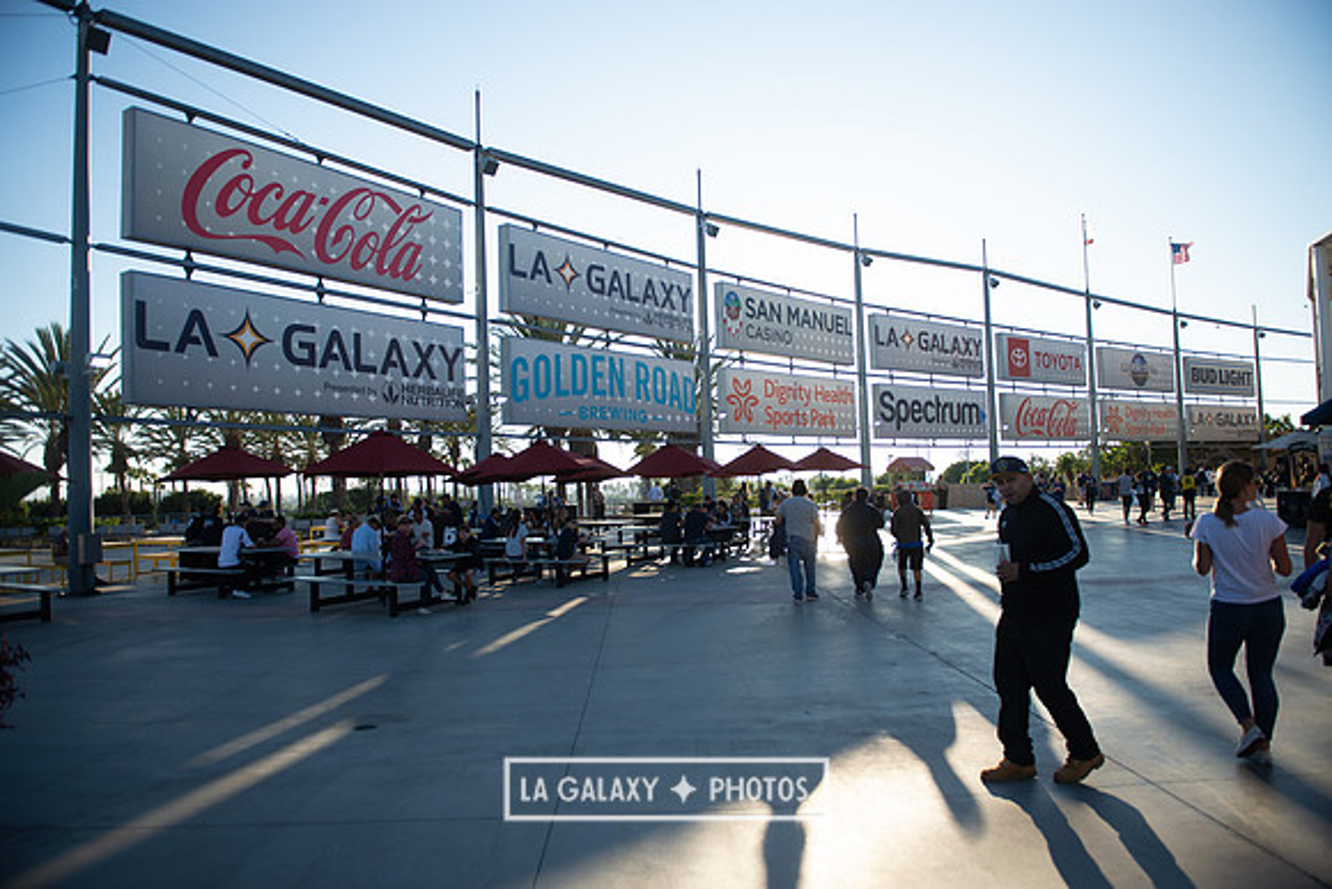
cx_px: 666
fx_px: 888
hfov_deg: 73.7
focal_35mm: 24
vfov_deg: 53.2
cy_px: 444
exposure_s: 1/1600
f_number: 2.8
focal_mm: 24
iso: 200
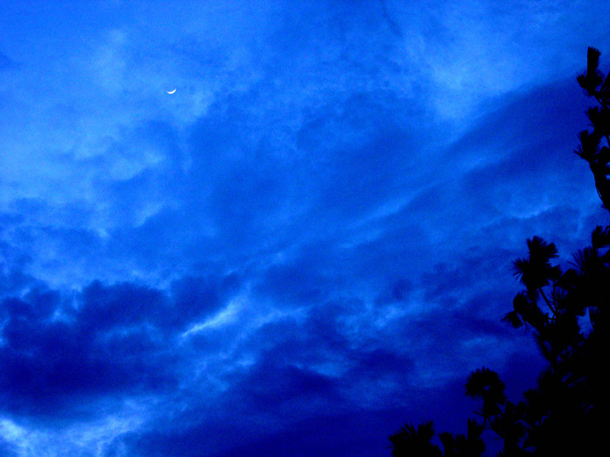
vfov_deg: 21.9
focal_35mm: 67
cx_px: 305
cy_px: 228
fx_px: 1181
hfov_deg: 29.0
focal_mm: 14.2
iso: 100
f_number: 3.7
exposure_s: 1/15
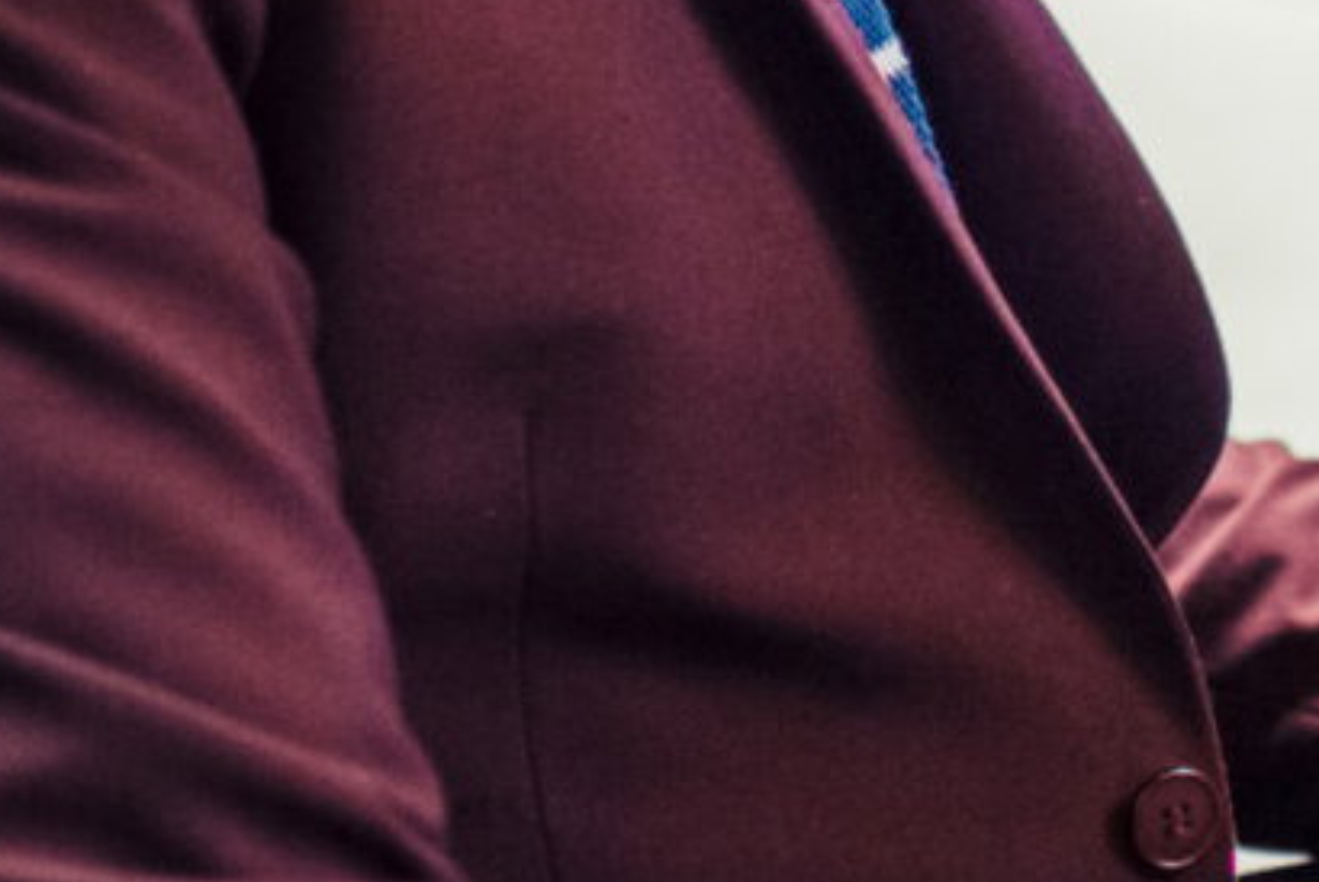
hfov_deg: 10.0
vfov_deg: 6.6
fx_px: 7516
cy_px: -502
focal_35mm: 205
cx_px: 315
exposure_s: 1/125
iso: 800
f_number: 1.8
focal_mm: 35
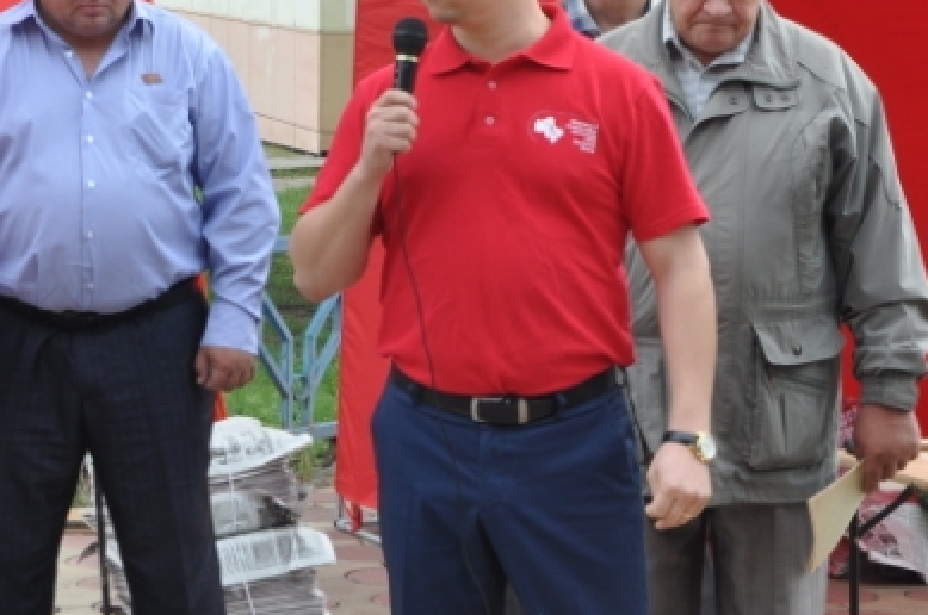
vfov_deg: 9.1
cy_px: 12
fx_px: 3860
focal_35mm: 150
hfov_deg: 13.7
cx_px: 341
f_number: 11
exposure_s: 1/125
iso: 200
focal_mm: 38
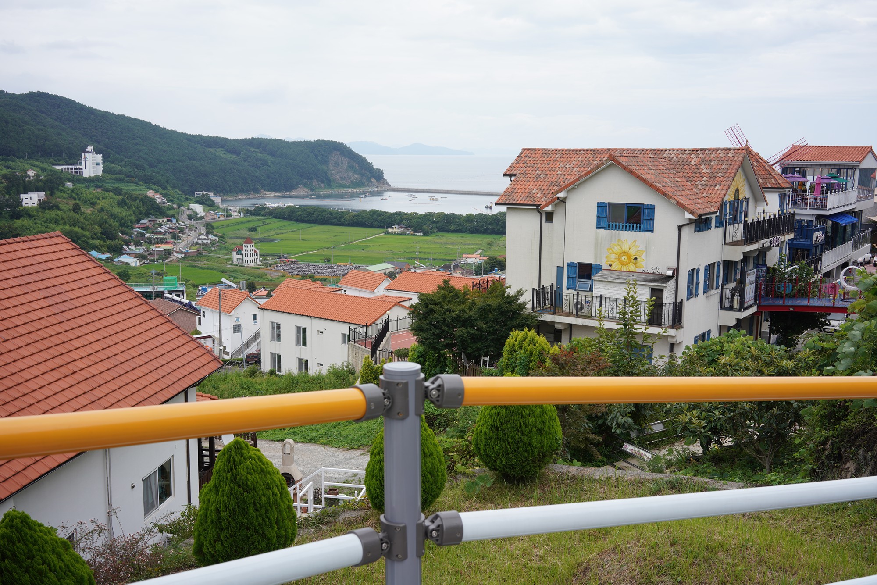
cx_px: 438
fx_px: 853
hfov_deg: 54.4
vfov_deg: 37.9
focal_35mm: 35
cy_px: 292
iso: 100
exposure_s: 1/125
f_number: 9
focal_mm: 35
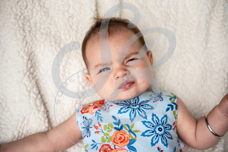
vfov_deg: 21.9
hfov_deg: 32.4
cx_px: 114
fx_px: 393
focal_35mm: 62
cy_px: 76
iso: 200
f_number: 2.8
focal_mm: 62
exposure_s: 1/2500
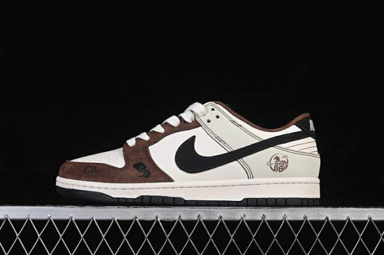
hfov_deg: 27.0
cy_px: 128
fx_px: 800
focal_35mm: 75
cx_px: 192
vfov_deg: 18.2
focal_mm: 50
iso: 160
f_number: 8
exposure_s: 1/80
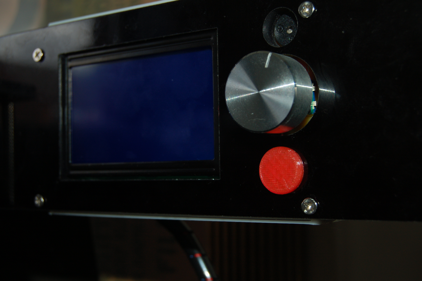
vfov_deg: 23.7
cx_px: 211
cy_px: 140
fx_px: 668
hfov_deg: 35.1
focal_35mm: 57
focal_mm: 38
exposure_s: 1/60
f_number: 5
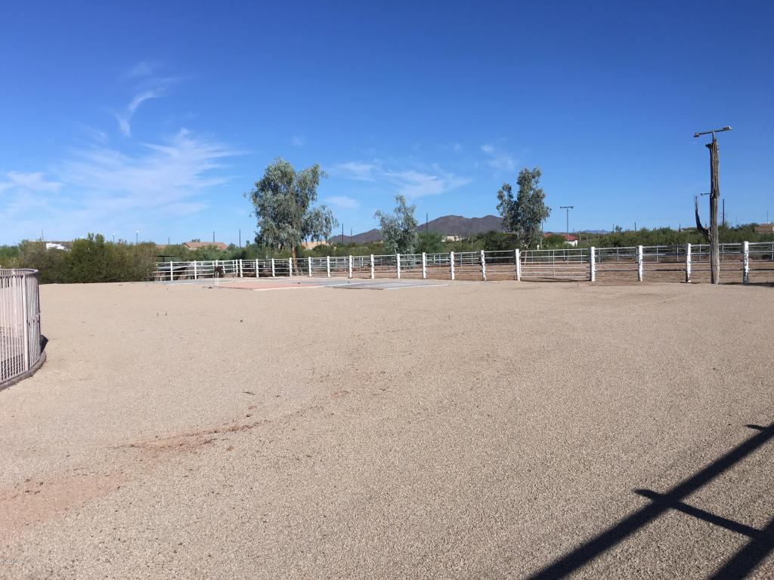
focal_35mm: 29
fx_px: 648
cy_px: 290
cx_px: 387
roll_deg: -0.2
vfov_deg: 48.2
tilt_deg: -1.6
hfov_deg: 61.7
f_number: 2.2
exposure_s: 1/2747
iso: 25
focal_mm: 4.15
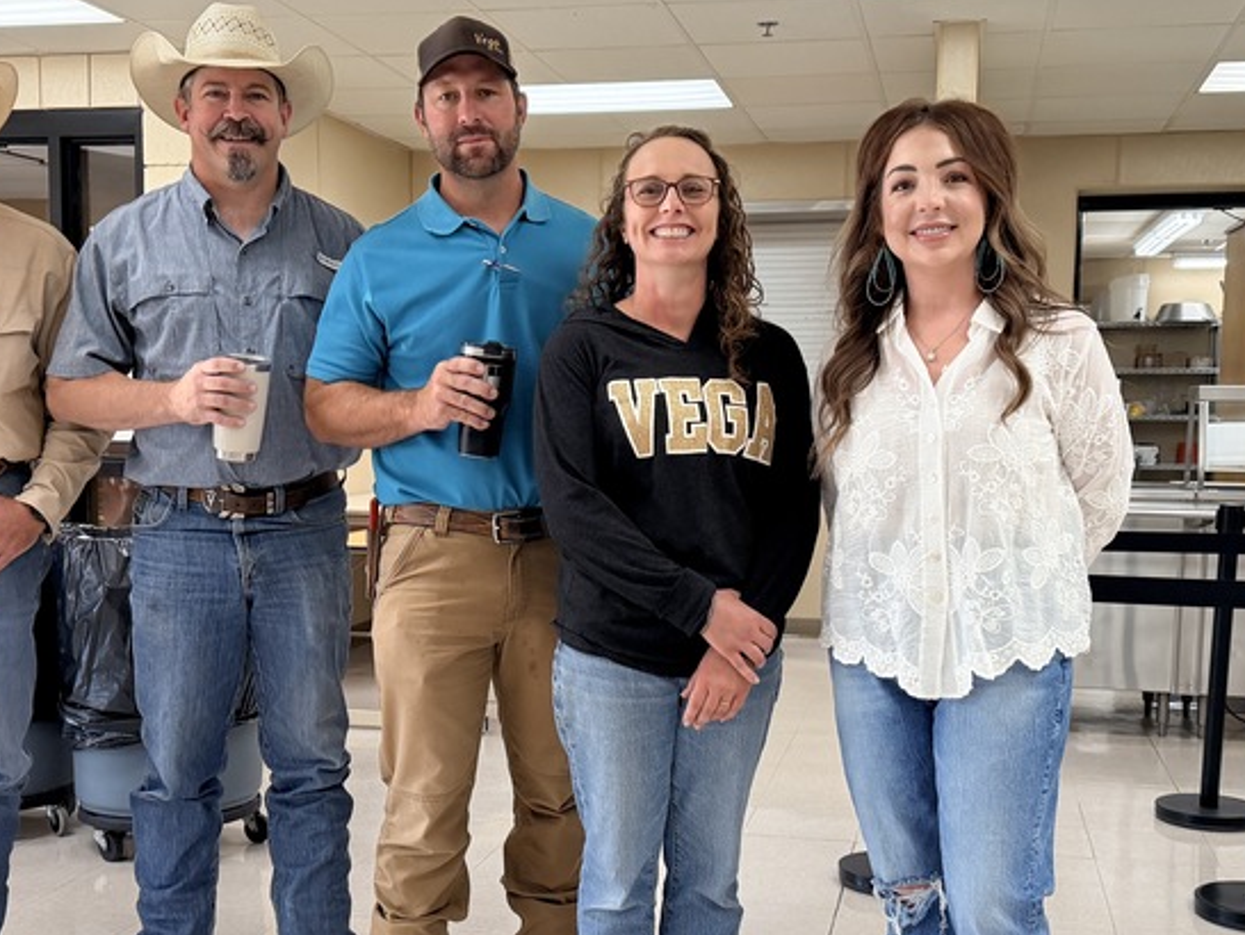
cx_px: 622
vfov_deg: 32.2
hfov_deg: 42.1
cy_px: 538
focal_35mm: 45
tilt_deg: -5.5
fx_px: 1619
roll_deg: -0.3
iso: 200
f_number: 1.78
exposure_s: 1/174
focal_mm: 6.76
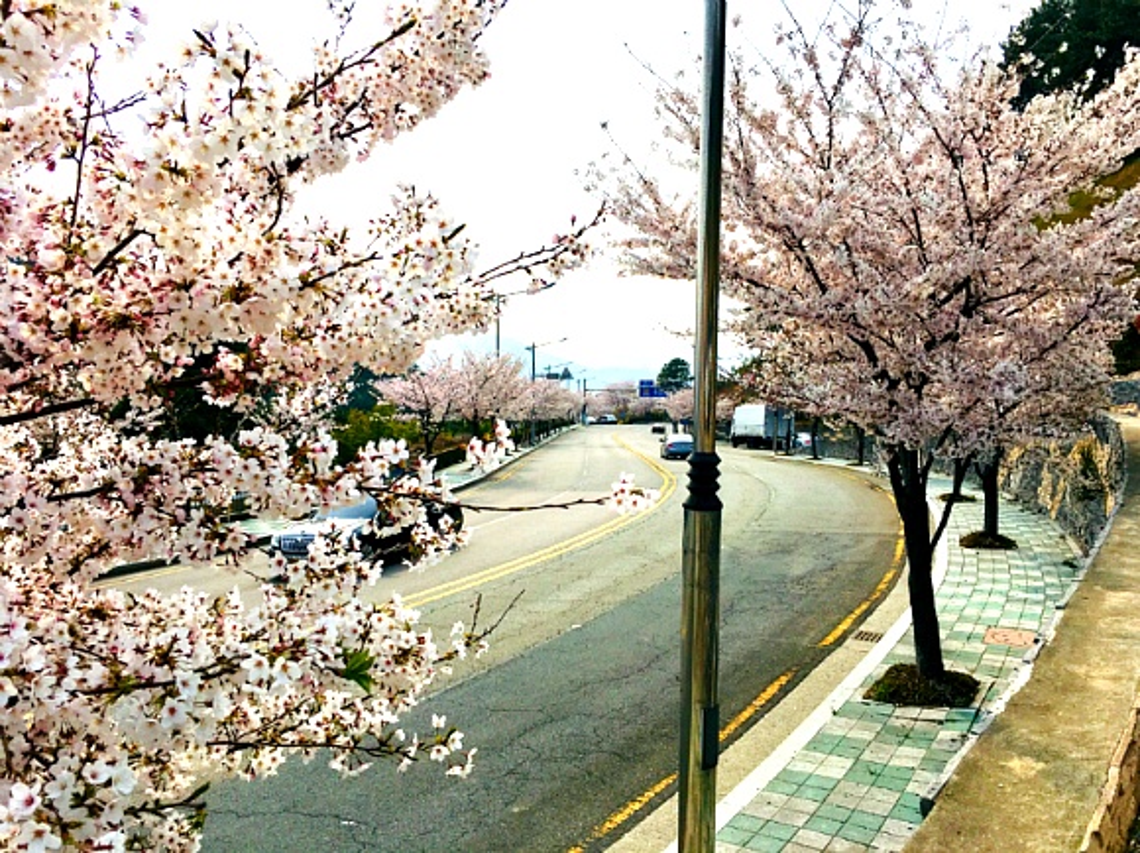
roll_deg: -0.7
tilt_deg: -2.6
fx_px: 954
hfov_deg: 61.7
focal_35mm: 29
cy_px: 426
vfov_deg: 48.2
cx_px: 570
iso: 25
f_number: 2.2
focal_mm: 4.15
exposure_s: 1/3344
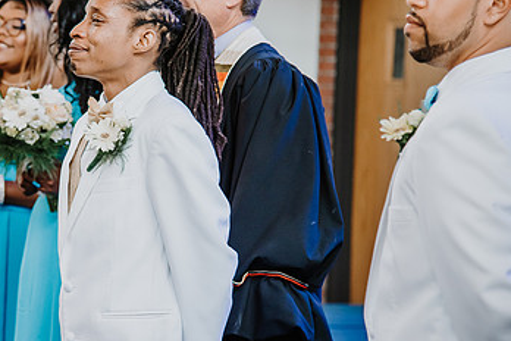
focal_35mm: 175
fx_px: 2484
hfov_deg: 11.7
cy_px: 145
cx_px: 116
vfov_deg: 7.8
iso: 900
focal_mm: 105
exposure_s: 1/125
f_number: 4
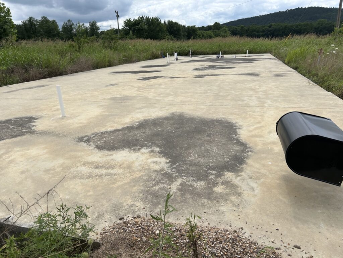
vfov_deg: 53.1
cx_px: 172
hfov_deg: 67.3
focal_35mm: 26
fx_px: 258
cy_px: 129
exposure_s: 1/5319
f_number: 1.5
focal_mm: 5.7
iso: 50
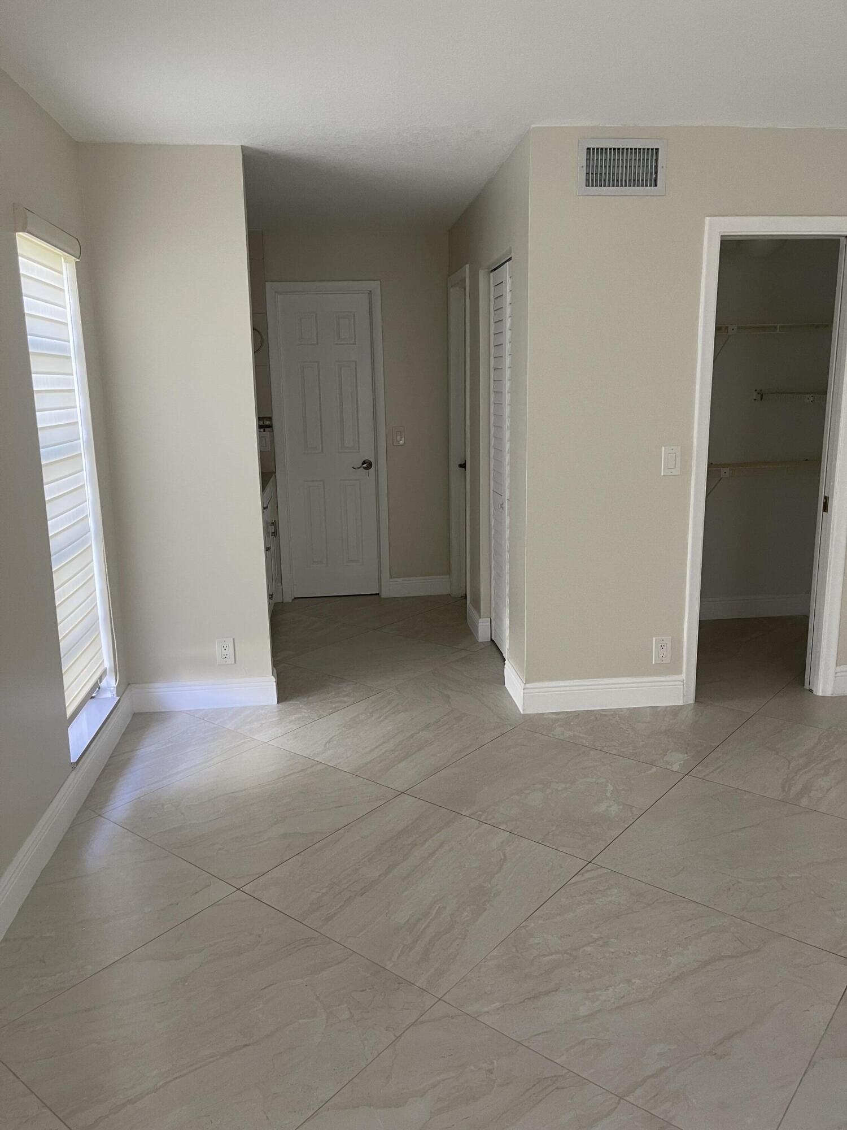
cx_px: 424
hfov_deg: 53.1
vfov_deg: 67.3
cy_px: 565
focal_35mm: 26
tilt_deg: -12.5
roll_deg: +1.0
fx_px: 848
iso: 125
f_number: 1.6
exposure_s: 1/66
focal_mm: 5.1
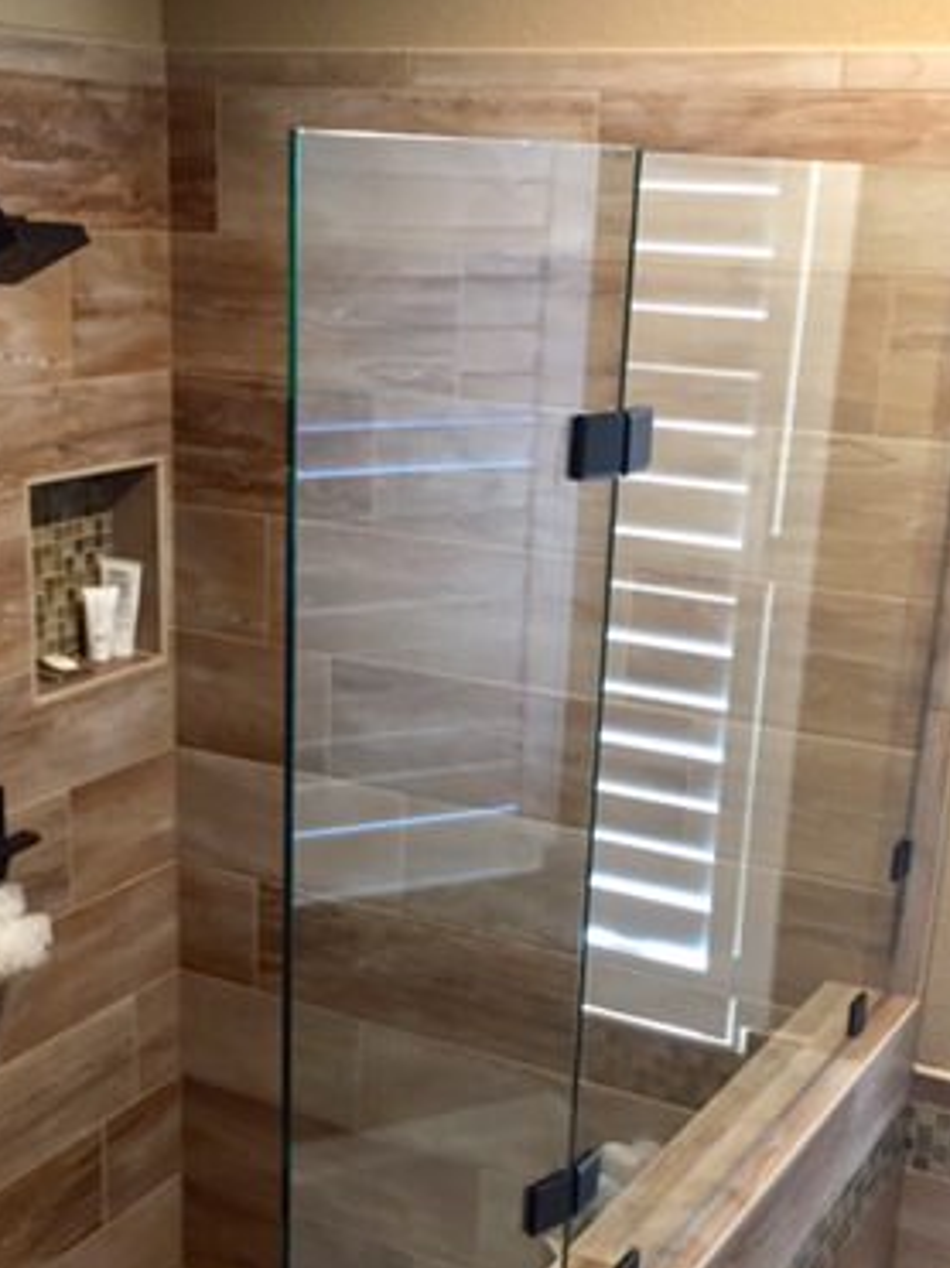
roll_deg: -2.5
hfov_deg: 29.1
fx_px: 1831
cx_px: 413
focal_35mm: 50
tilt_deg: -20.8
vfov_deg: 37.7
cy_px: 868
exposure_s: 1/30
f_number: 2.2
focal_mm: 4.15
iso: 200
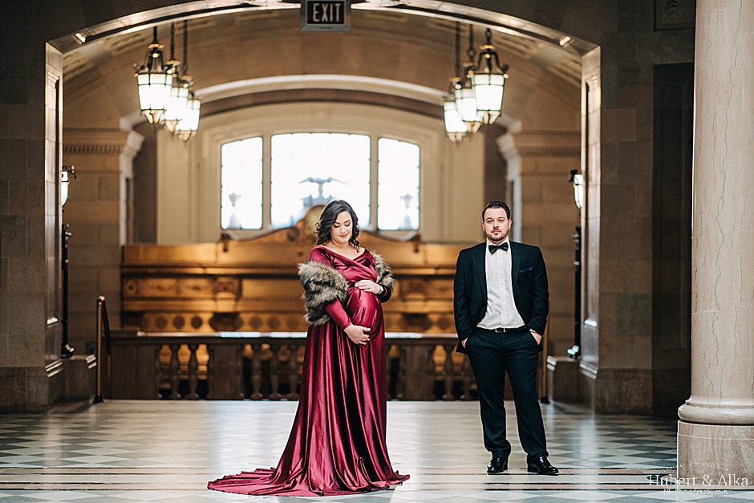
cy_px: 252
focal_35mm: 105
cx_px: 377
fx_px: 2199
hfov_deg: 19.5
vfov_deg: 13.0
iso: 640
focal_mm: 105
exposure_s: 1/400
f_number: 1.4
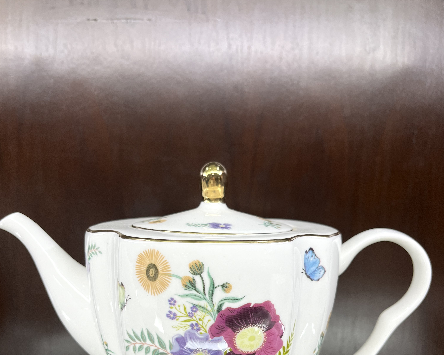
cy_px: 284
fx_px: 447
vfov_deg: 41.5
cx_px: 222
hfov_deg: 52.8
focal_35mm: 34
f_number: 1.6
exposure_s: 1/100
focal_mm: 5.1
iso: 50
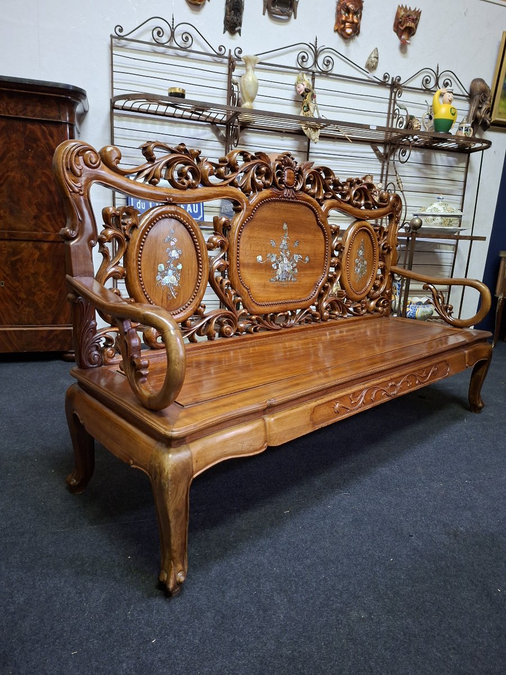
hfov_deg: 58.9
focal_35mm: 23
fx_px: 448
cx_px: 253
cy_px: 338
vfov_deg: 73.9
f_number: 1.8
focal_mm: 5.54
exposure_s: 1/25
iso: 640
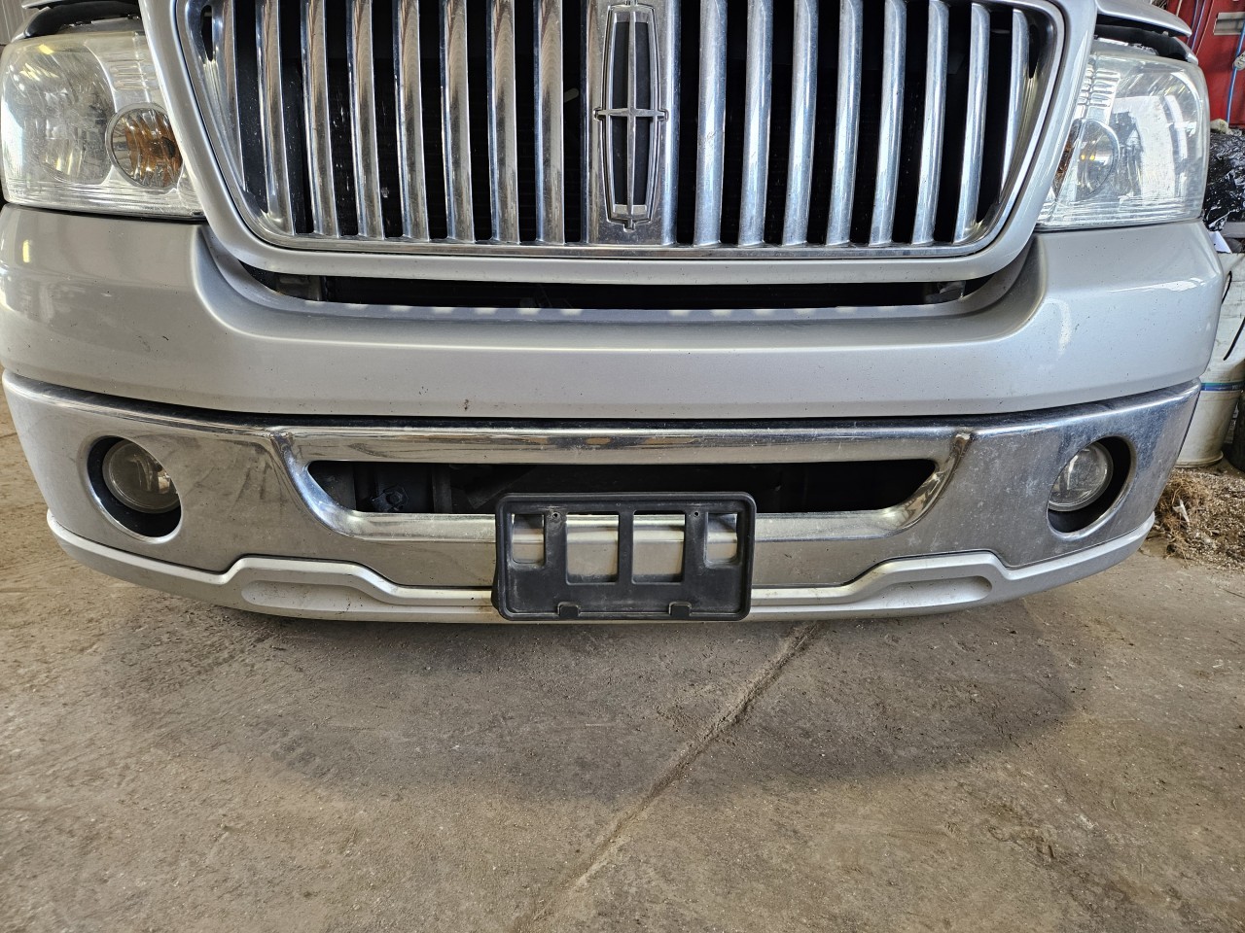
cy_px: 466
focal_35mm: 23
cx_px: 622
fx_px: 827
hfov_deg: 73.9
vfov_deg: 58.9
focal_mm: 5.4
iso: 160
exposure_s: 1/120
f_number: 1.8
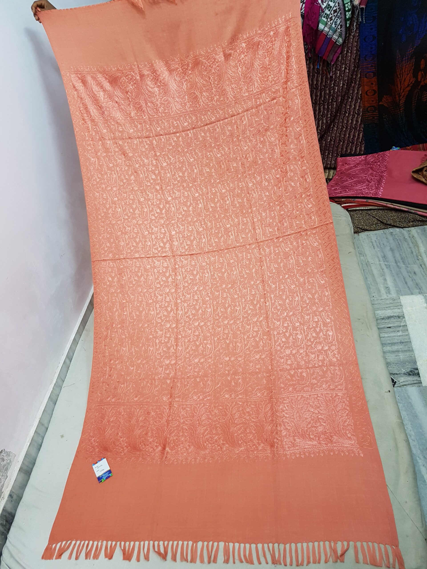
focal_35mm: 26
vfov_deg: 67.3
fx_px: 428
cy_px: 284
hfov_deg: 53.1
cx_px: 214
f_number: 1.7
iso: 160
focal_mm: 4.2
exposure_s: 1/25
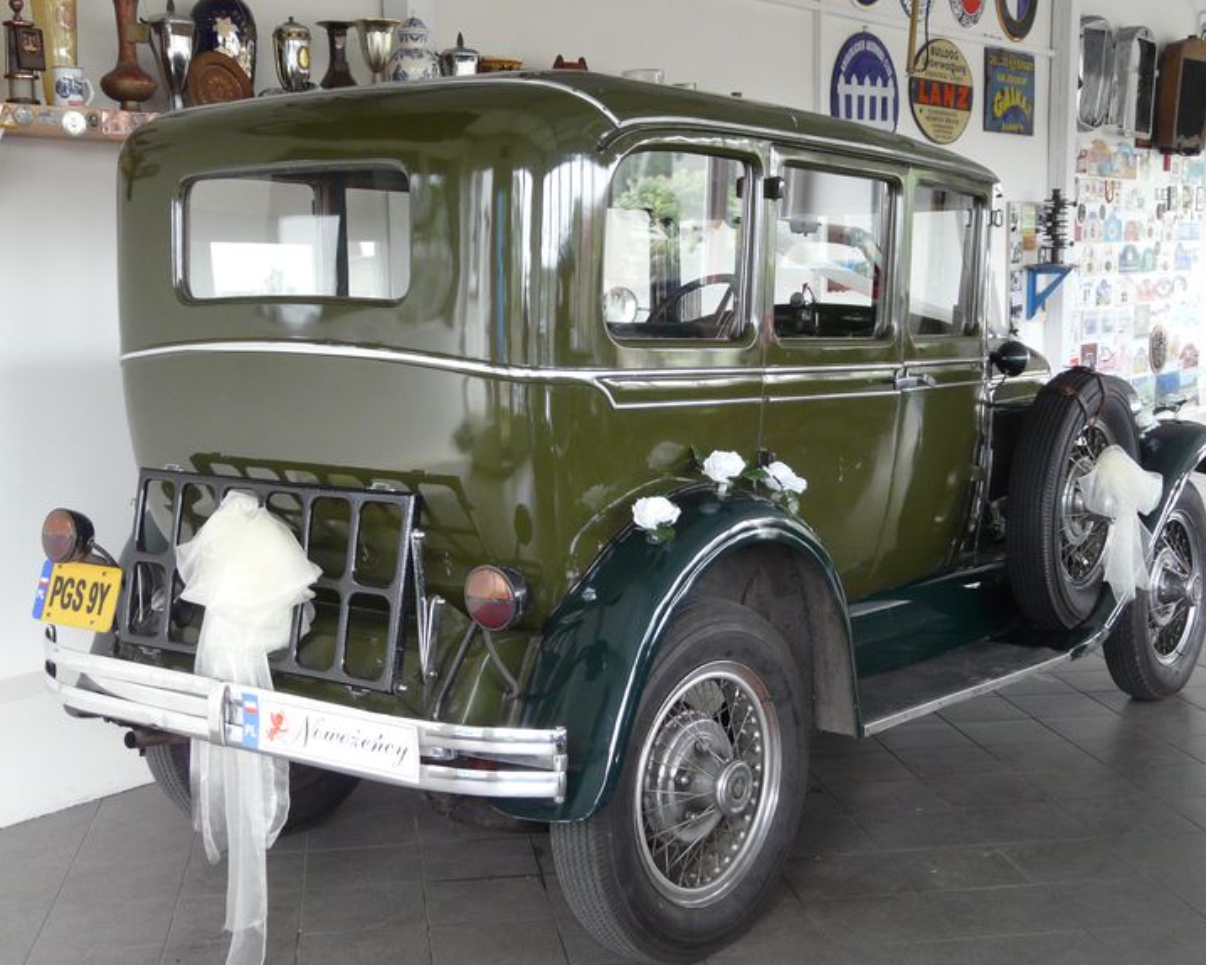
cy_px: 491
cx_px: 621
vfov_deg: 30.9
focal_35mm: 49
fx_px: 1749
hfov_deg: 38.0
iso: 200
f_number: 3.2
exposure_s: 1/30
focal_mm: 7.4
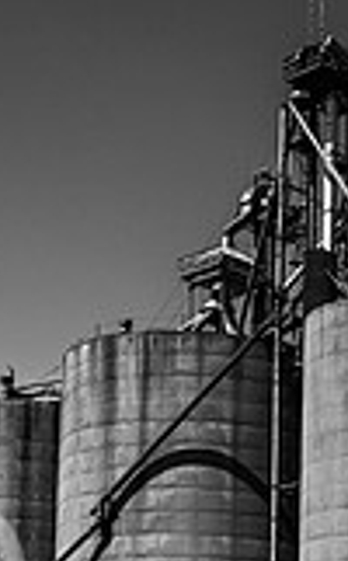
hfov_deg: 10.8
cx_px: 791
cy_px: 725
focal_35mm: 105
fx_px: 1601
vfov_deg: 18.5
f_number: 8
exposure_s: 1/1250
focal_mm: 24
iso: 100
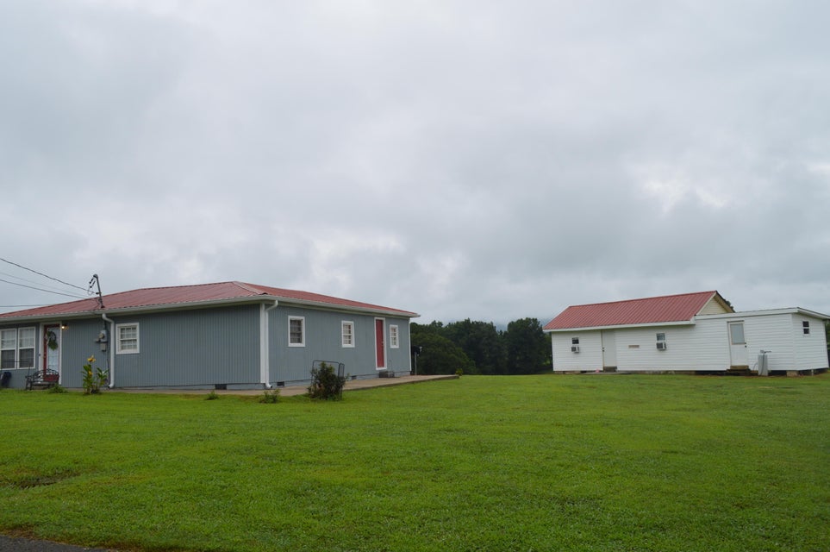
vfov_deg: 47.8
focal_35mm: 27
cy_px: 276
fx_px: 622
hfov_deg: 67.4
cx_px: 415
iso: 100
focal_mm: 18
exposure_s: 1/200
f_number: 7.1
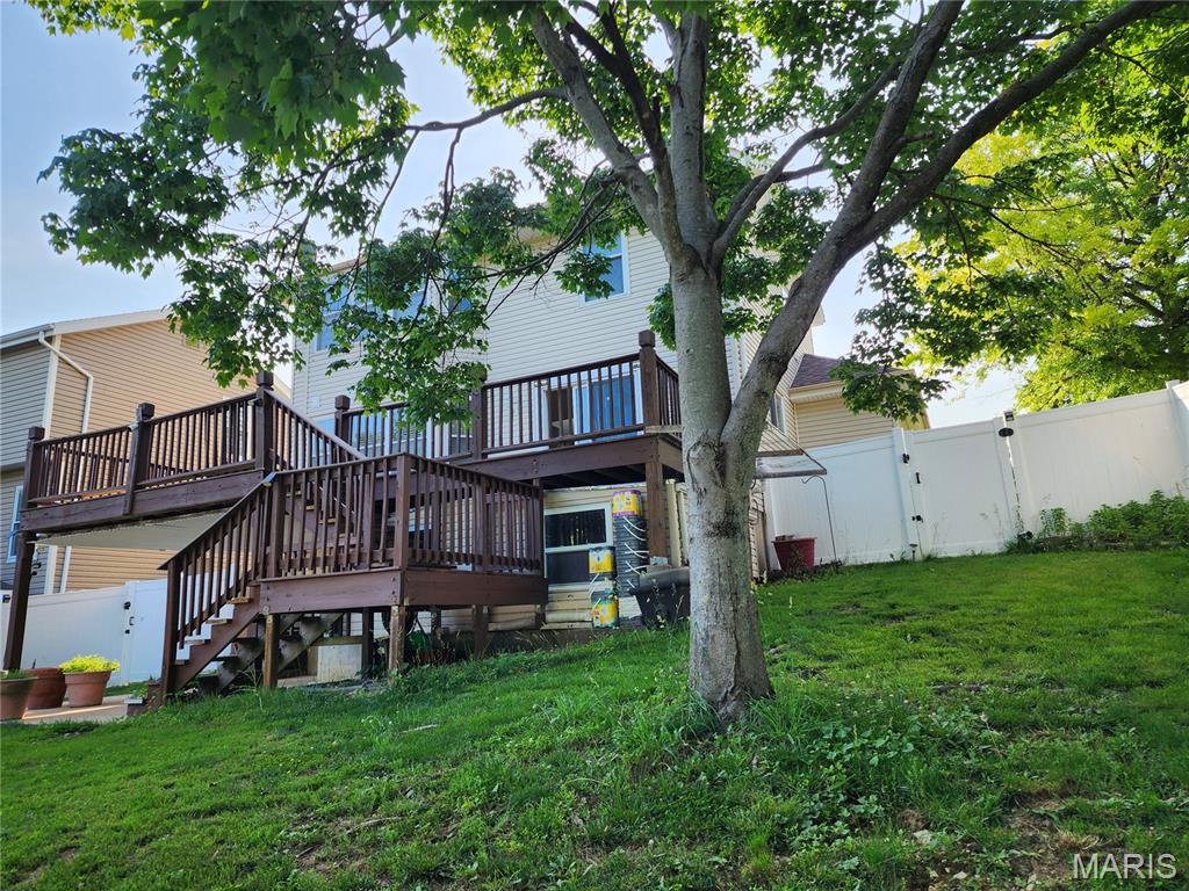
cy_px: 446
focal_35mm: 23
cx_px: 594
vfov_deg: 58.9
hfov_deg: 73.9
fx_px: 790
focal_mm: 6.4
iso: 12
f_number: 1.8
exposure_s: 1/199
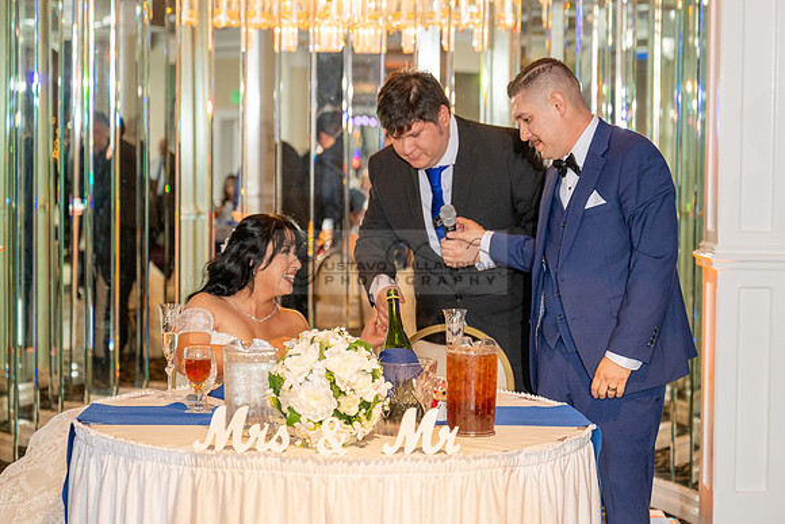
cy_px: 241
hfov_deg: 24.3
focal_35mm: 84
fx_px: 1826
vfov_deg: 16.3
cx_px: 392
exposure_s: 1/160
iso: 640
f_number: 3.2
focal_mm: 70
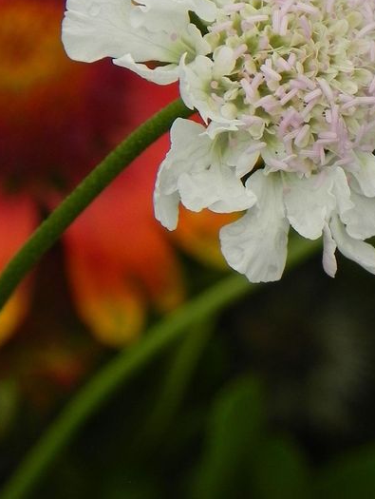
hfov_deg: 2.6
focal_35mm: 575
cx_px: 219
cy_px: 187
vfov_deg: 3.4
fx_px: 8289
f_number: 5
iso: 160
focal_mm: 67.2
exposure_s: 1/320
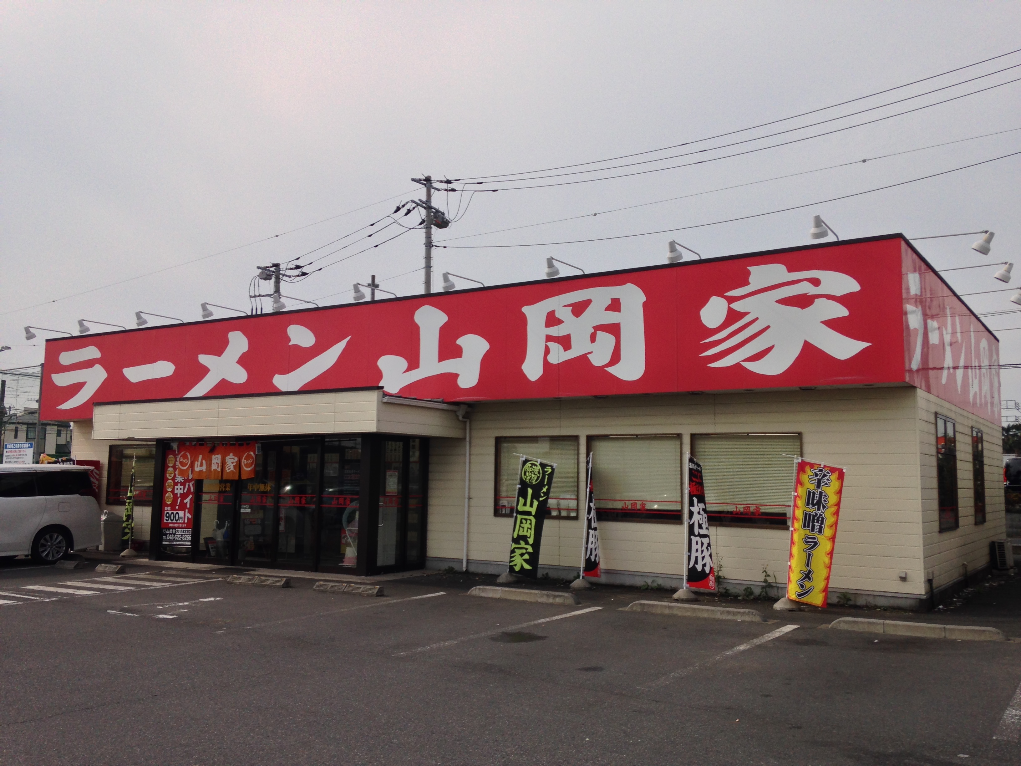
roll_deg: -0.3
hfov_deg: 55.4
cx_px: 510
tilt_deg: +5.4
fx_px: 973
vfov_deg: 42.9
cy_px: 383
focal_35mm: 33
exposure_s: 1/1748
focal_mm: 4.12
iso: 50
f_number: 2.4
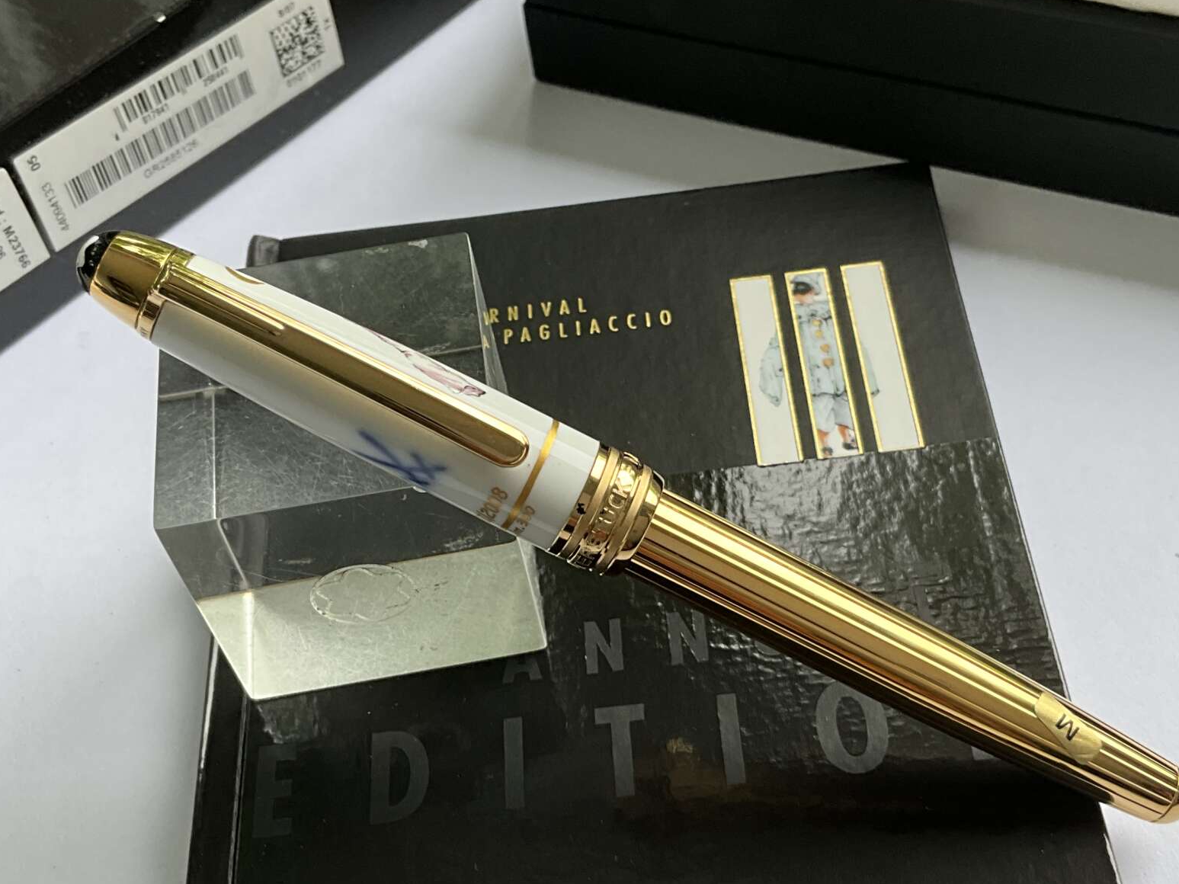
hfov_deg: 39.6
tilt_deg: -53.7
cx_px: 630
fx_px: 1635
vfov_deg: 30.3
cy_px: 466
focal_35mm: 48
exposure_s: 1/128
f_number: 1.8
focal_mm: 3
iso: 16
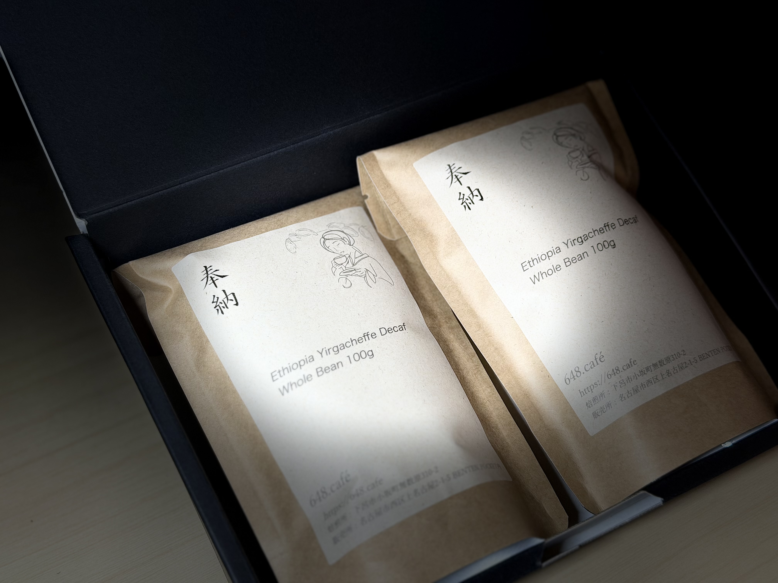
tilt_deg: -42.0
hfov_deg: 39.7
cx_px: 389
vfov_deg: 30.3
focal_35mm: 48
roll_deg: +4.0
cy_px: 292
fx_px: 1079
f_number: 1.78
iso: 64
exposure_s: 1/60
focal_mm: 6.76
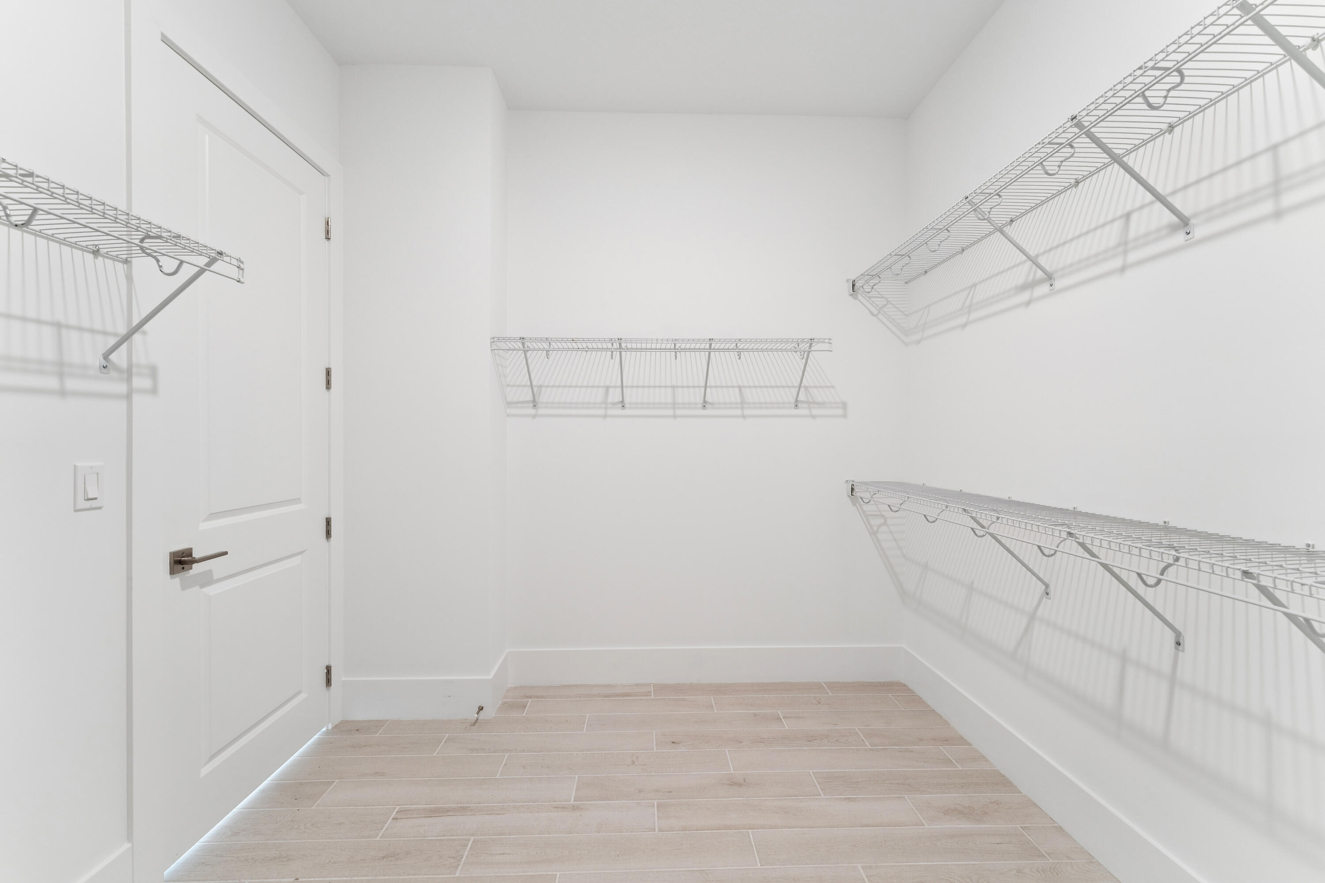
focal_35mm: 14
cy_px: 442
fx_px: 515
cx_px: 662
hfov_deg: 104.3
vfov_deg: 81.2
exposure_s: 1/8
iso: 200
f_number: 8
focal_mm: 14
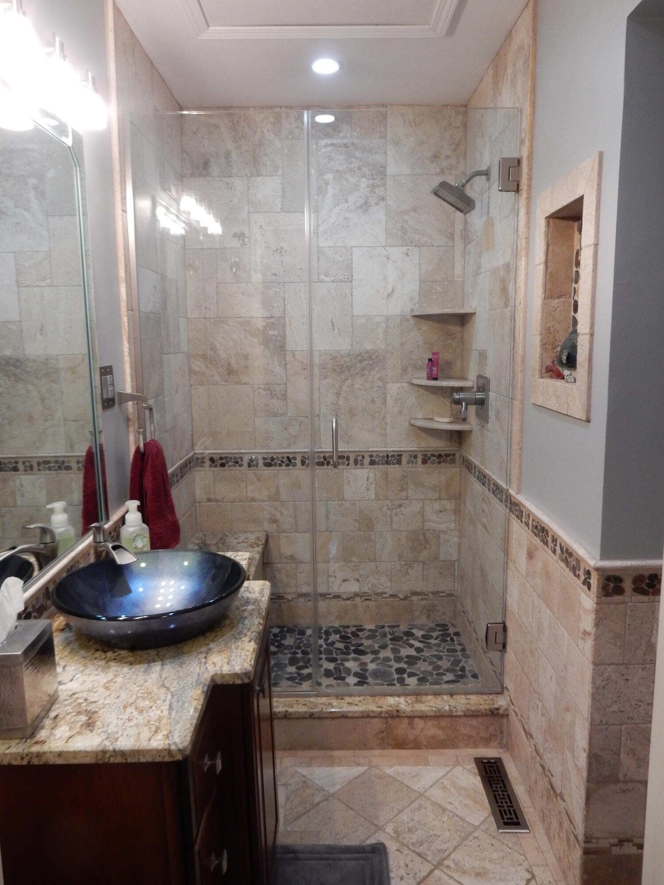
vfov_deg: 69.4
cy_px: 442
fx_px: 639
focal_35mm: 25
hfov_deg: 54.9
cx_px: 332
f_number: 3.7
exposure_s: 1/30
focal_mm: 4.5
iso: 360
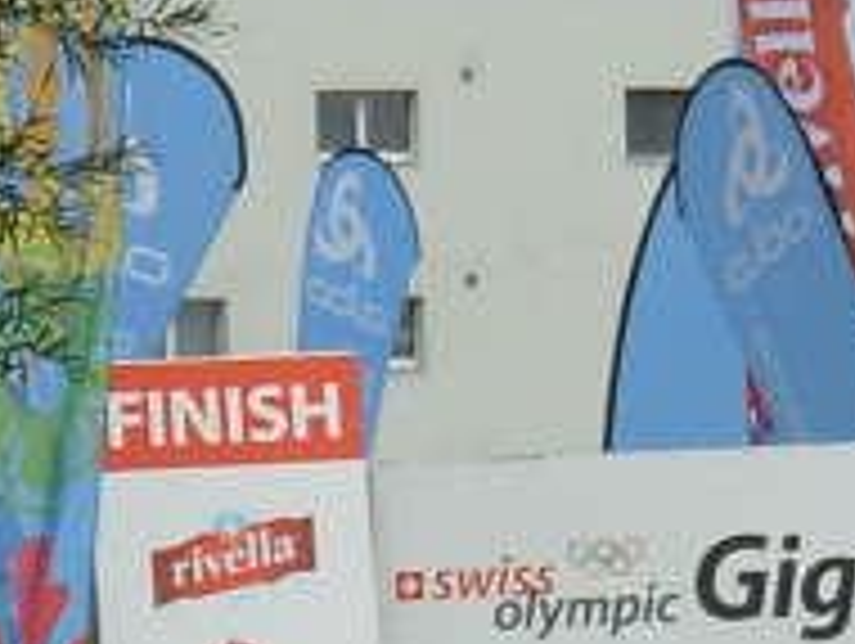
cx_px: 526
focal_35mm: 764
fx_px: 18894
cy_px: 676
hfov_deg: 2.6
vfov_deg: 2.0
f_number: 4.5
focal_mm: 23.5
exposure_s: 1/313
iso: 50
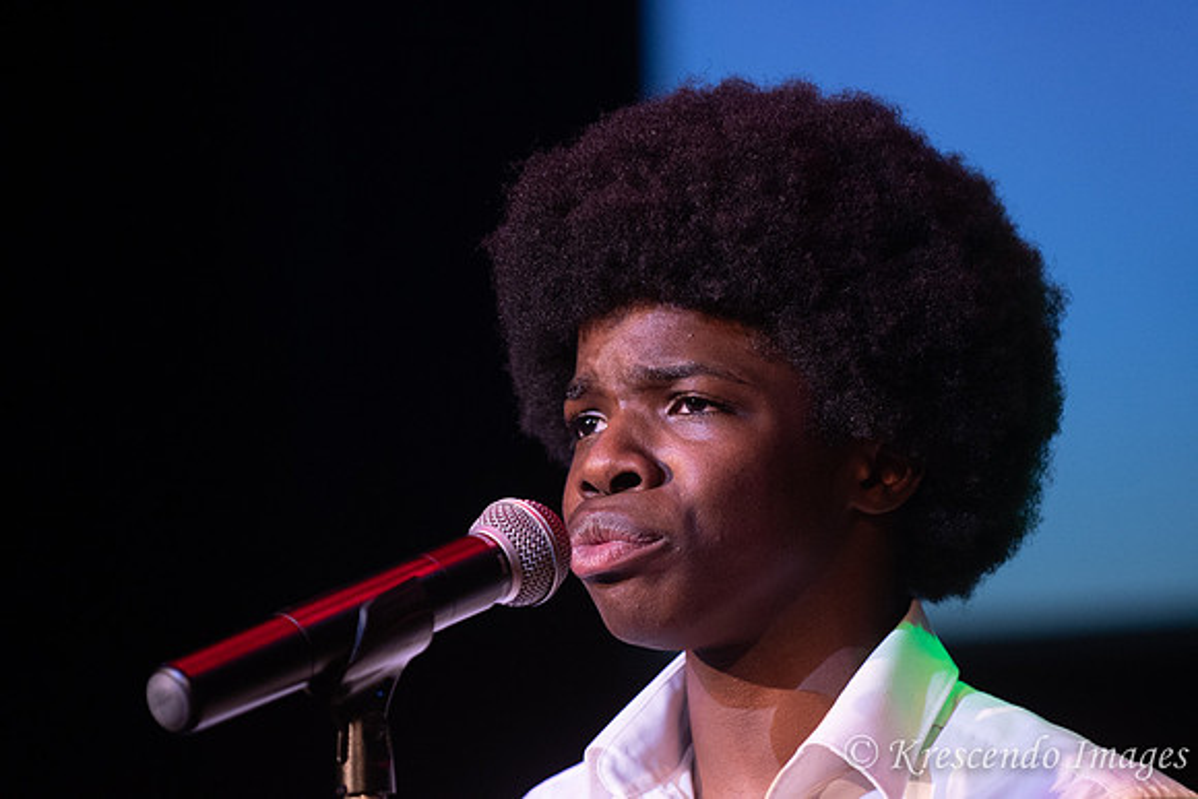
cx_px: 599
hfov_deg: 8.1
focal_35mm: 255
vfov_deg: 5.4
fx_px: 8487
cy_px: 400
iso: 1600
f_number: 2.8
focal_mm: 170
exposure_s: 1/200
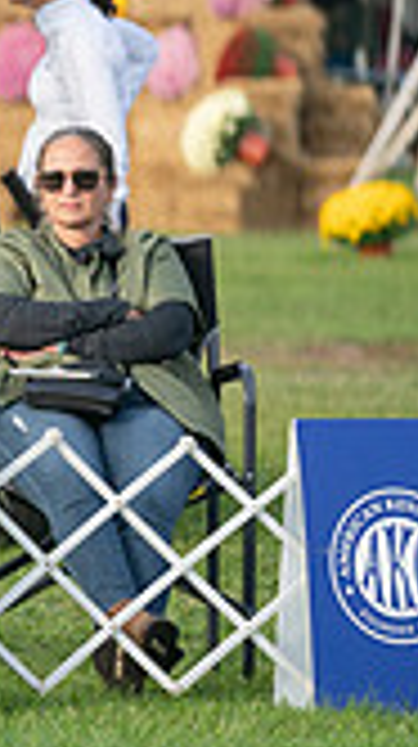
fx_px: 10139
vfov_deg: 4.2
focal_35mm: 513
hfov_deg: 2.3
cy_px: 360
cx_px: -737
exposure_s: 1/1600
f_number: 3.2
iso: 400
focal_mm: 140
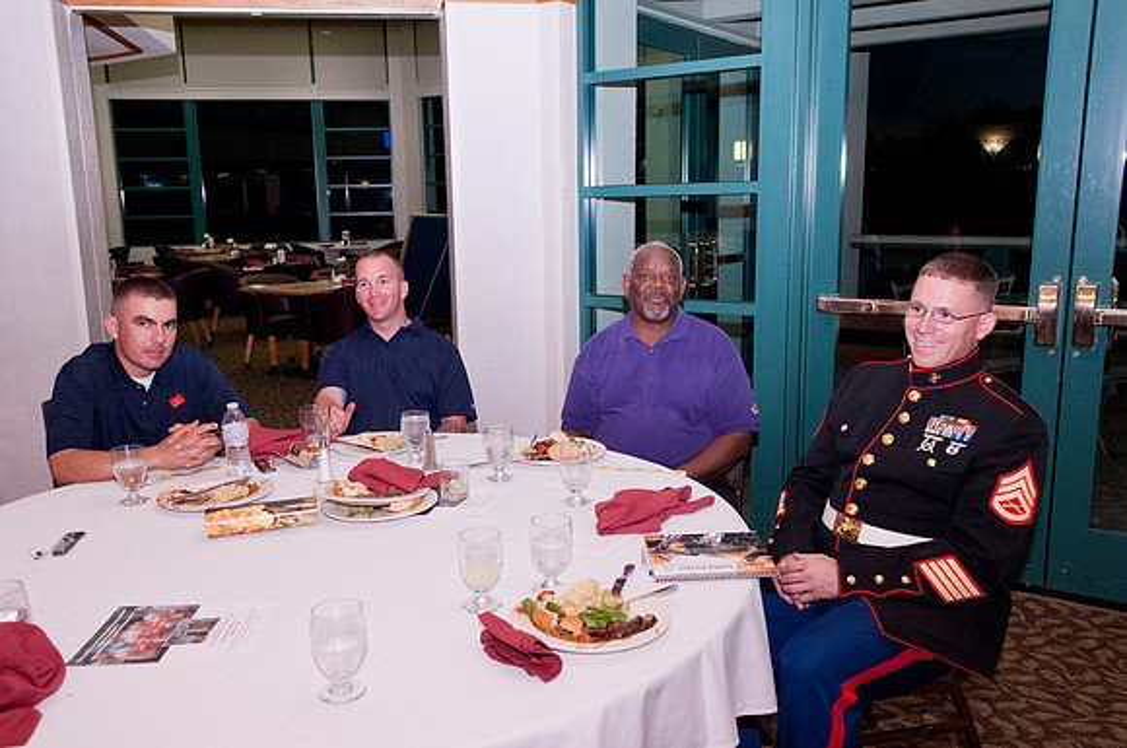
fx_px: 938
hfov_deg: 62.0
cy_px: 374
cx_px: 564
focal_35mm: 30
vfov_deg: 43.5
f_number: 4.5
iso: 1250
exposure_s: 1/100
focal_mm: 20
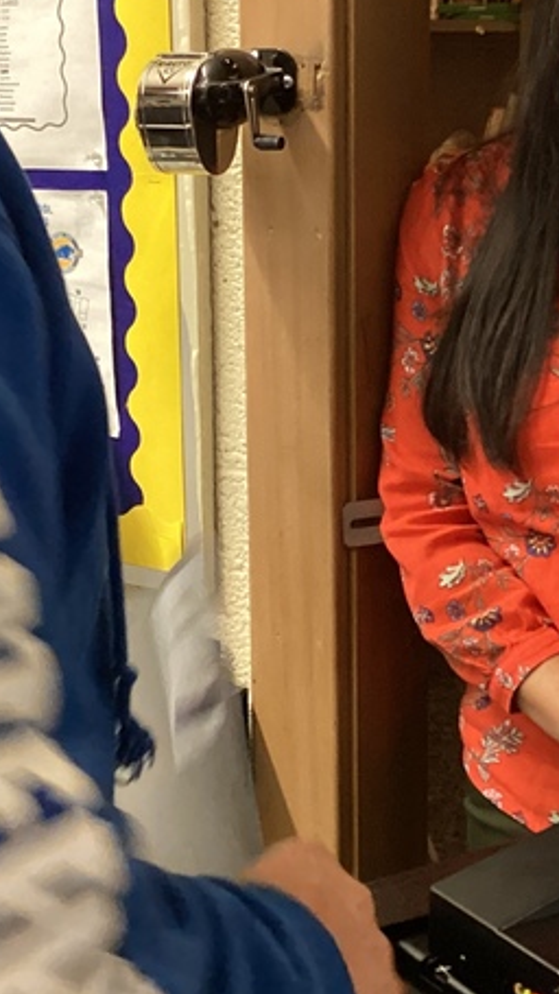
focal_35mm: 76
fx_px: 2002
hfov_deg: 15.9
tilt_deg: -14.7
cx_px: 229
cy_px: 457
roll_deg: +1.2
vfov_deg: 27.9
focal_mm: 3.3
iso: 400
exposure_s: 1/30
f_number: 2.4
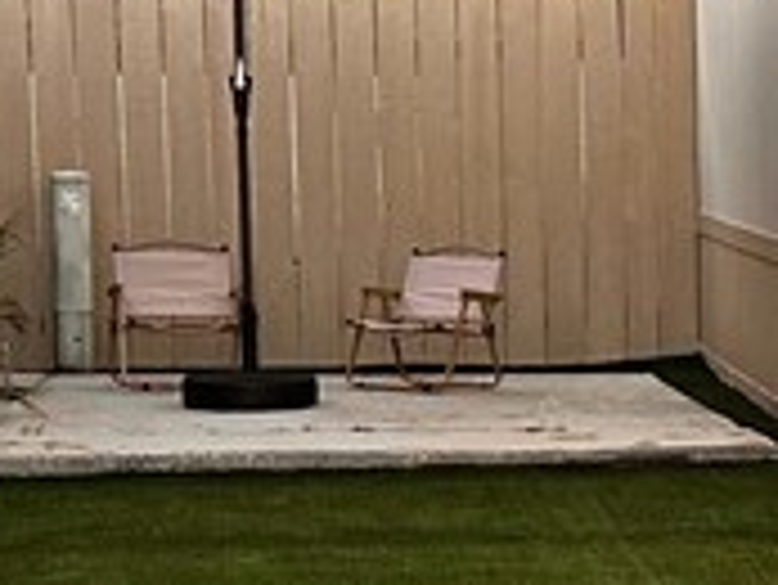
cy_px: 508
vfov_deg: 10.4
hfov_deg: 13.5
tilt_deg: -9.2
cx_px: 958
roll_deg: -0.2
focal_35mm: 142
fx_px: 3194
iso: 250
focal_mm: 6.86
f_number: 1.78
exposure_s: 1/79
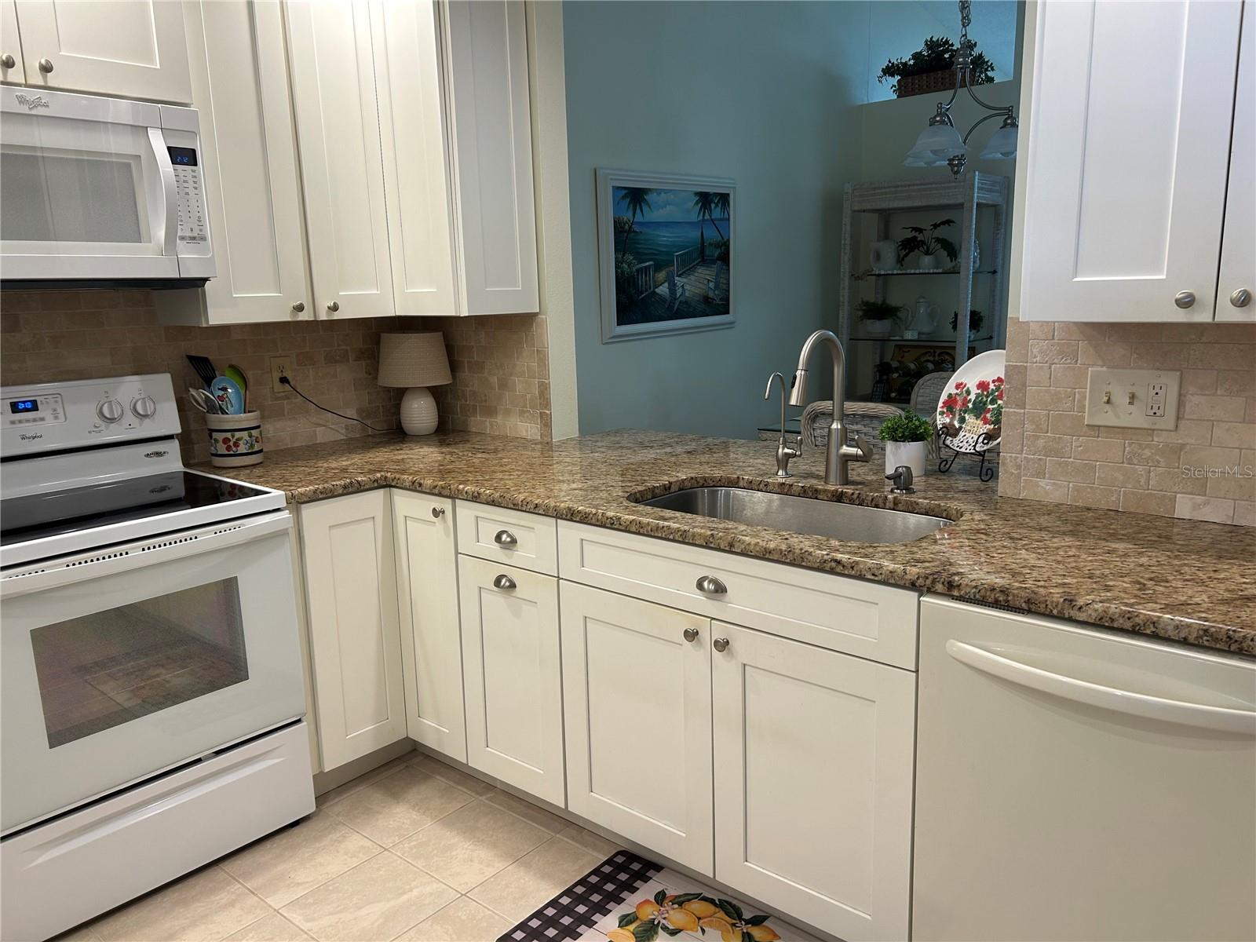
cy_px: 471
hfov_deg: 67.3
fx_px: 943
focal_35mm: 26
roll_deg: +2.1
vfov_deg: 53.1
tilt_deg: -11.6
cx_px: 628
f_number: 1.5
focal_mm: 5.7
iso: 64
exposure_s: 1/60
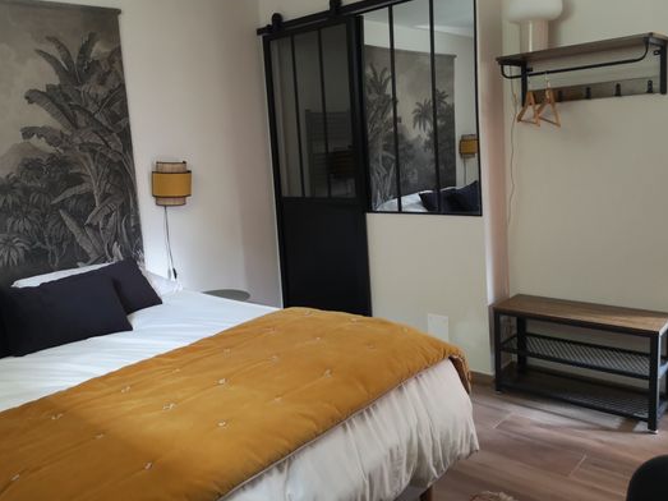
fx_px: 598
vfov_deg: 45.3
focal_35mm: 31
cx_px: 300
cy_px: 216
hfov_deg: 58.2
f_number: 1.8
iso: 400
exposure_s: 1/25
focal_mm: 3.95
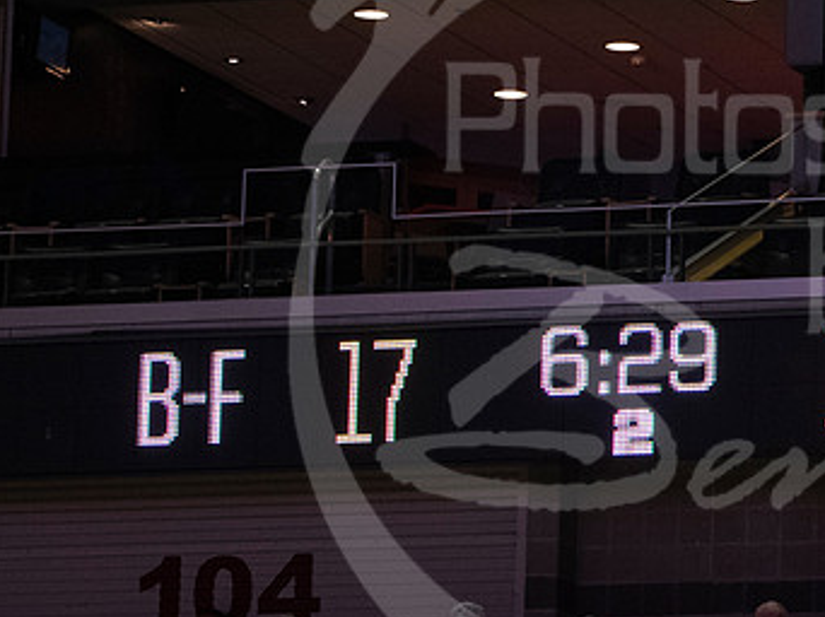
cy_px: 239
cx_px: 576
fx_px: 8717
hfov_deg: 5.4
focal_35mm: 366
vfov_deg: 4.1
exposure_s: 1/800
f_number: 2.8
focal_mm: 135
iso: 2500
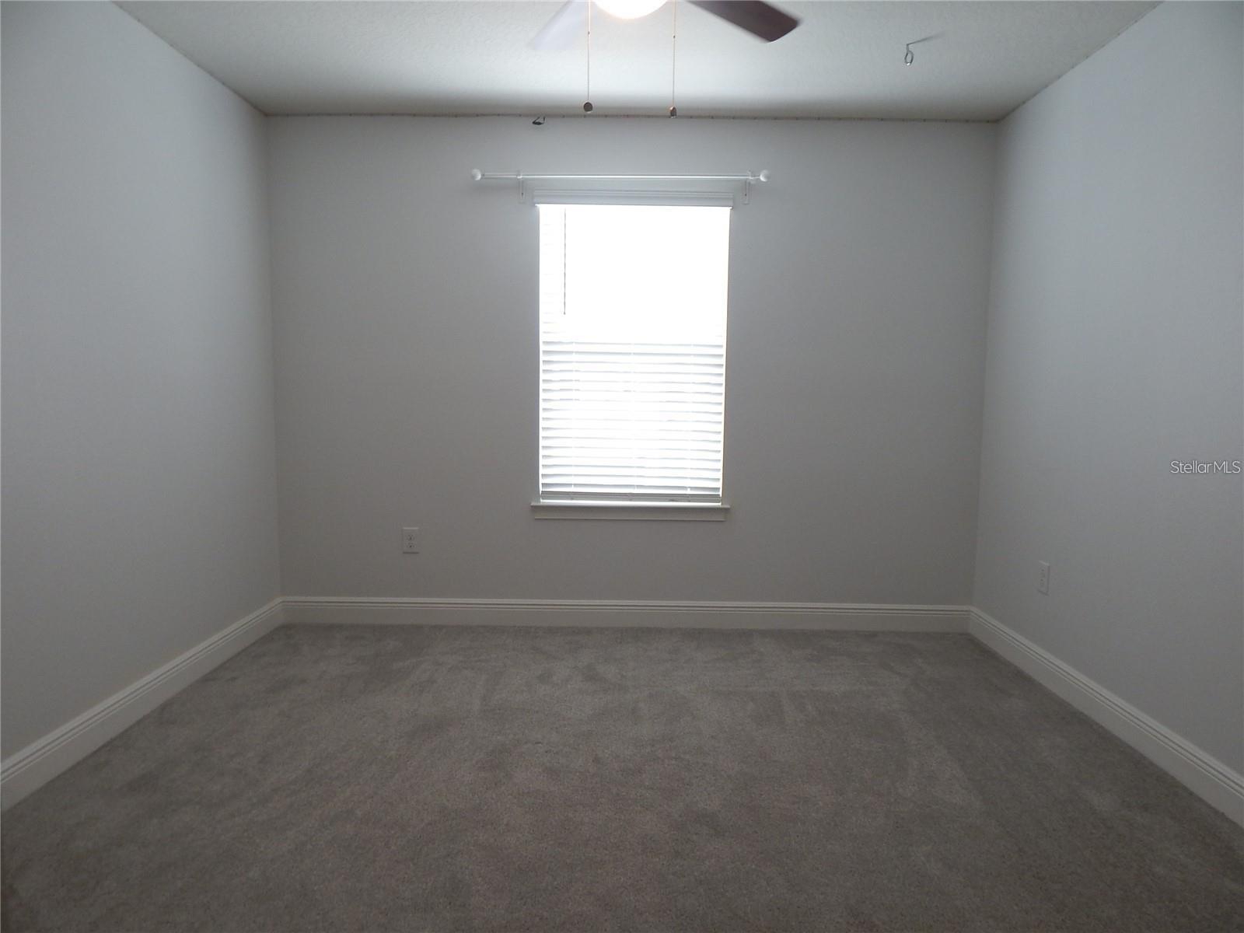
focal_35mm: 22
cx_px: 622
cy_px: 466
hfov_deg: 76.4
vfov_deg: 61.1
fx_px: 791
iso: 125
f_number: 3
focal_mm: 4
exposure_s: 1/30
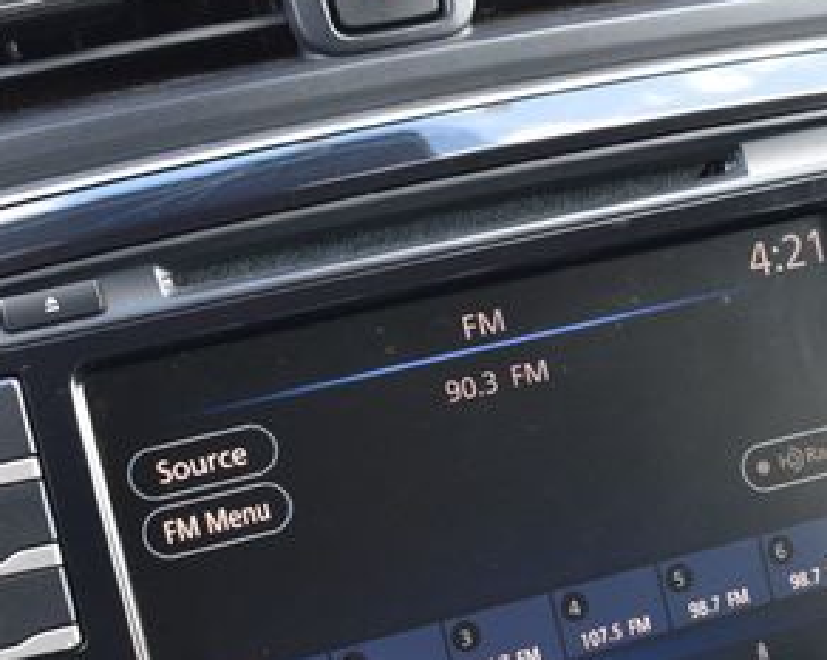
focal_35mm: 105
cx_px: 657
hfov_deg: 18.1
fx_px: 2567
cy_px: 518
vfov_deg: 14.6
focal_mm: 34
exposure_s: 1/20
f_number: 6.3
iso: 400
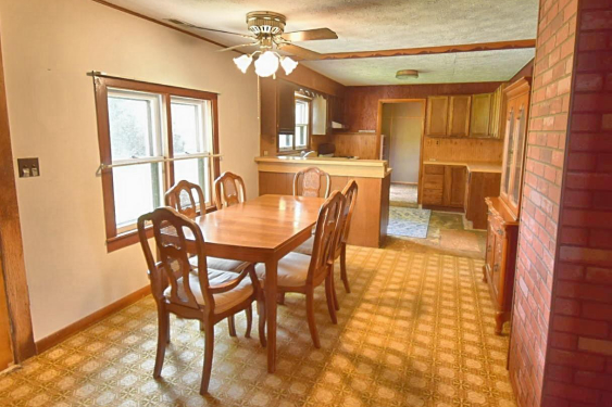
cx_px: 311
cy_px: 187
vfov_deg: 61.8
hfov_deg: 84.0
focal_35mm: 20
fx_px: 340
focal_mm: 10
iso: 640
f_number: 4.5
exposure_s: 1/30
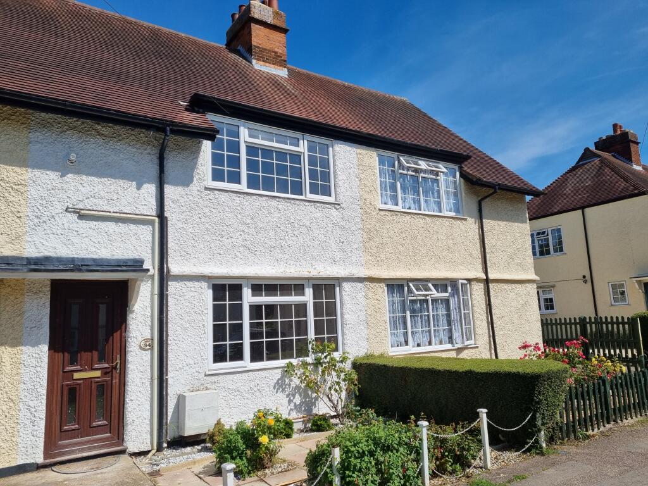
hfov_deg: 67.3
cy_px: 243
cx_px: 324
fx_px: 487
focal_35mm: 26
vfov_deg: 53.1
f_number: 1.8
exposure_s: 1/5776
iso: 50
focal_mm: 5.4
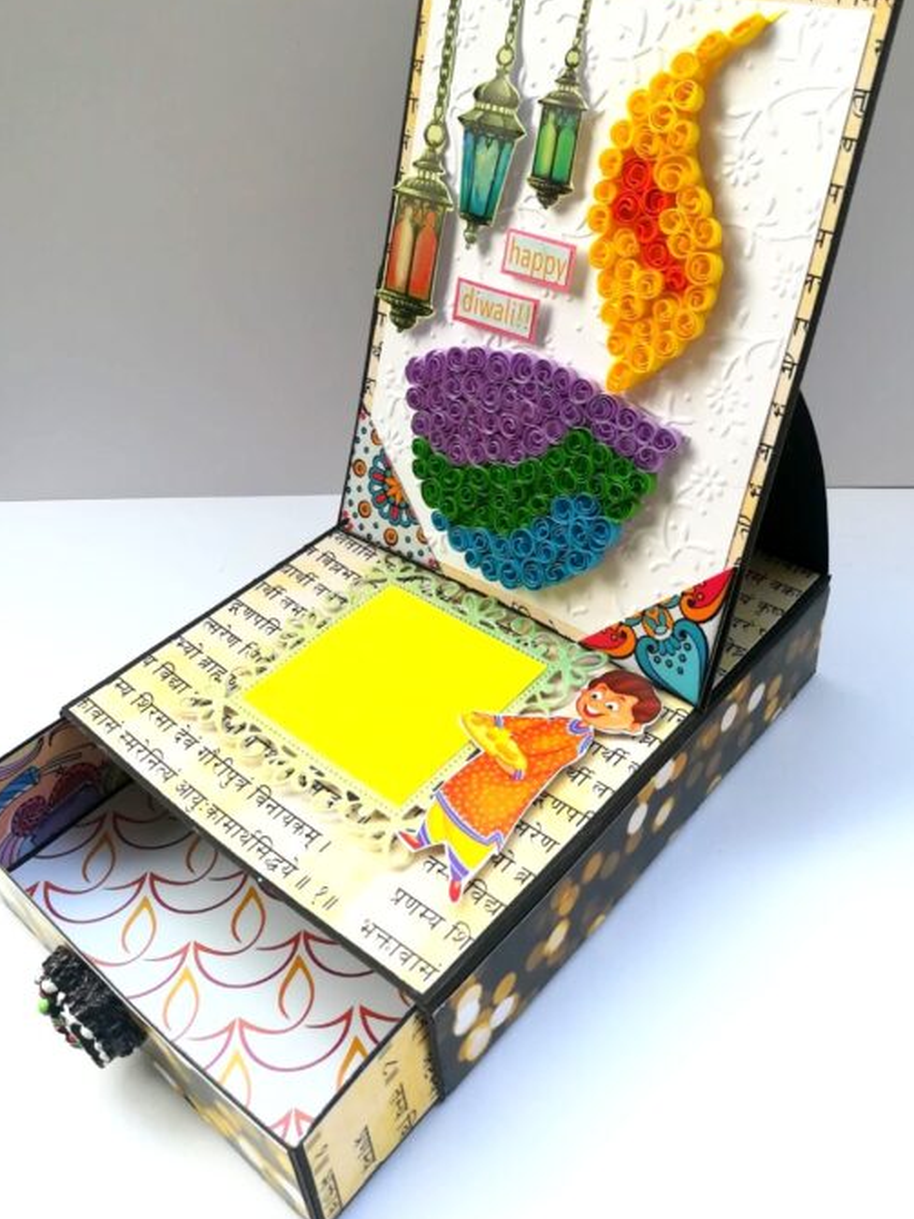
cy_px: 503
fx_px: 1092
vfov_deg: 58.0
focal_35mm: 31
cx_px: 482
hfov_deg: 45.4
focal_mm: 3.83
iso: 64
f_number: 2.2
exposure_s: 1/100
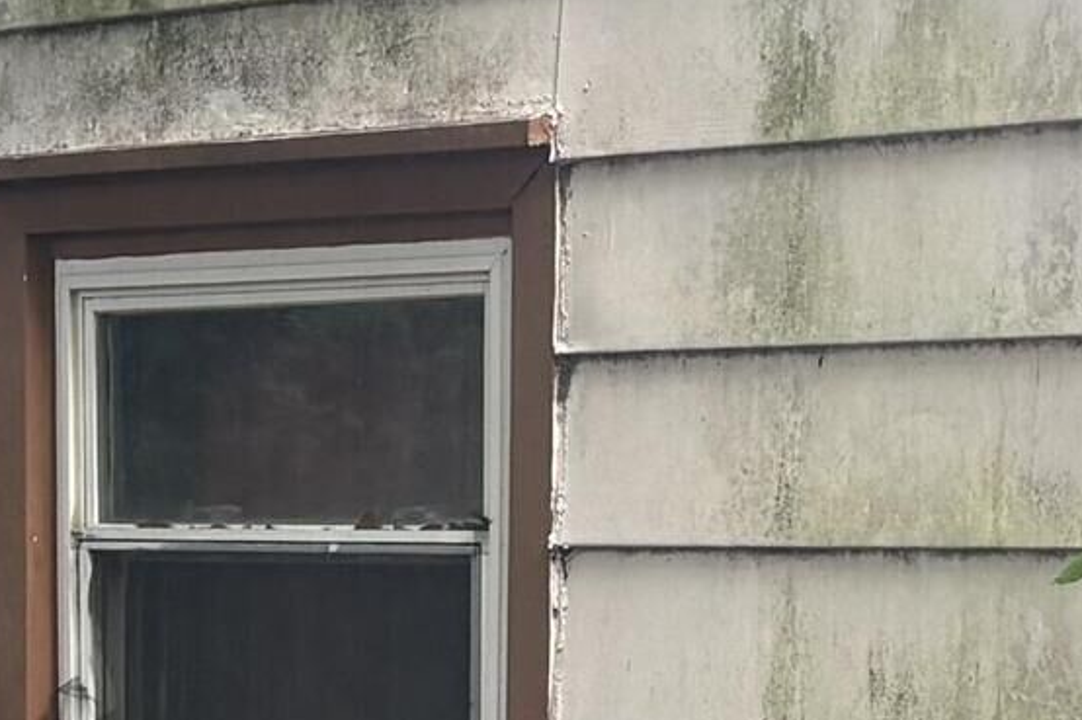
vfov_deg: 9.0
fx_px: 4507
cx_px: 977
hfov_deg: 13.6
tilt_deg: -4.1
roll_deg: -0.1
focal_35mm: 150
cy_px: 952
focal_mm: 5.96
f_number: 1.6
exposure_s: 1/122
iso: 64
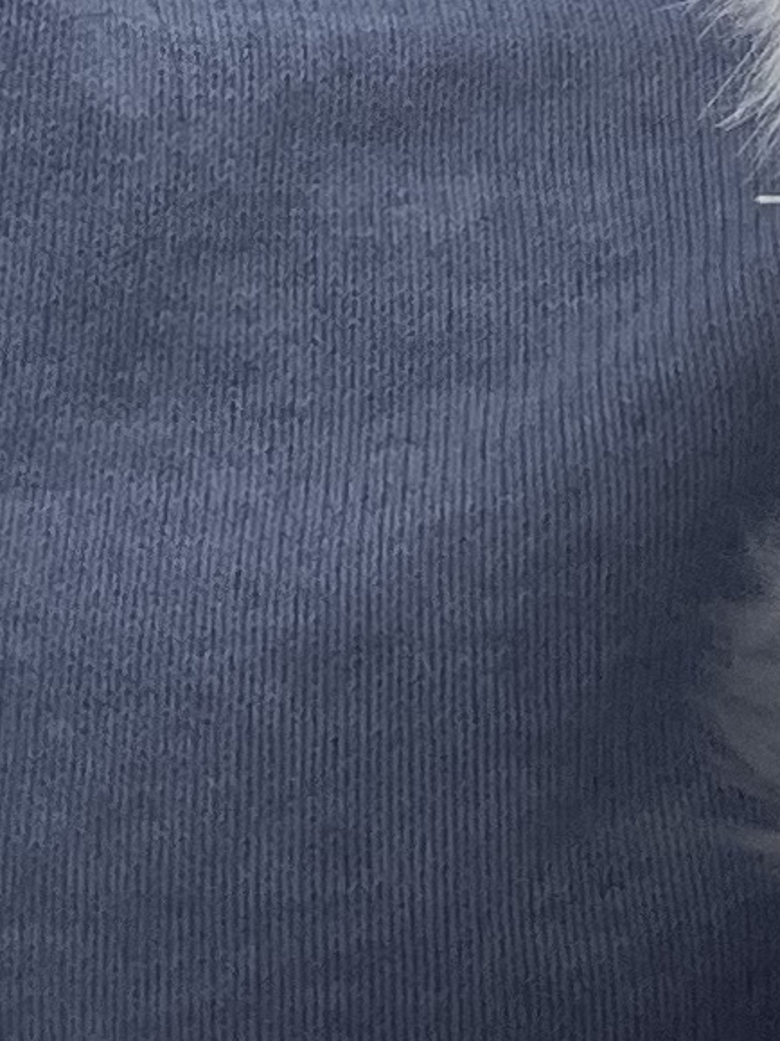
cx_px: 1510
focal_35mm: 160
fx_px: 4809
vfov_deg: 10.2
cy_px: -1690
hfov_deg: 8.8
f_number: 2.2
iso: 25
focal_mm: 2.71
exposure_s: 1/314
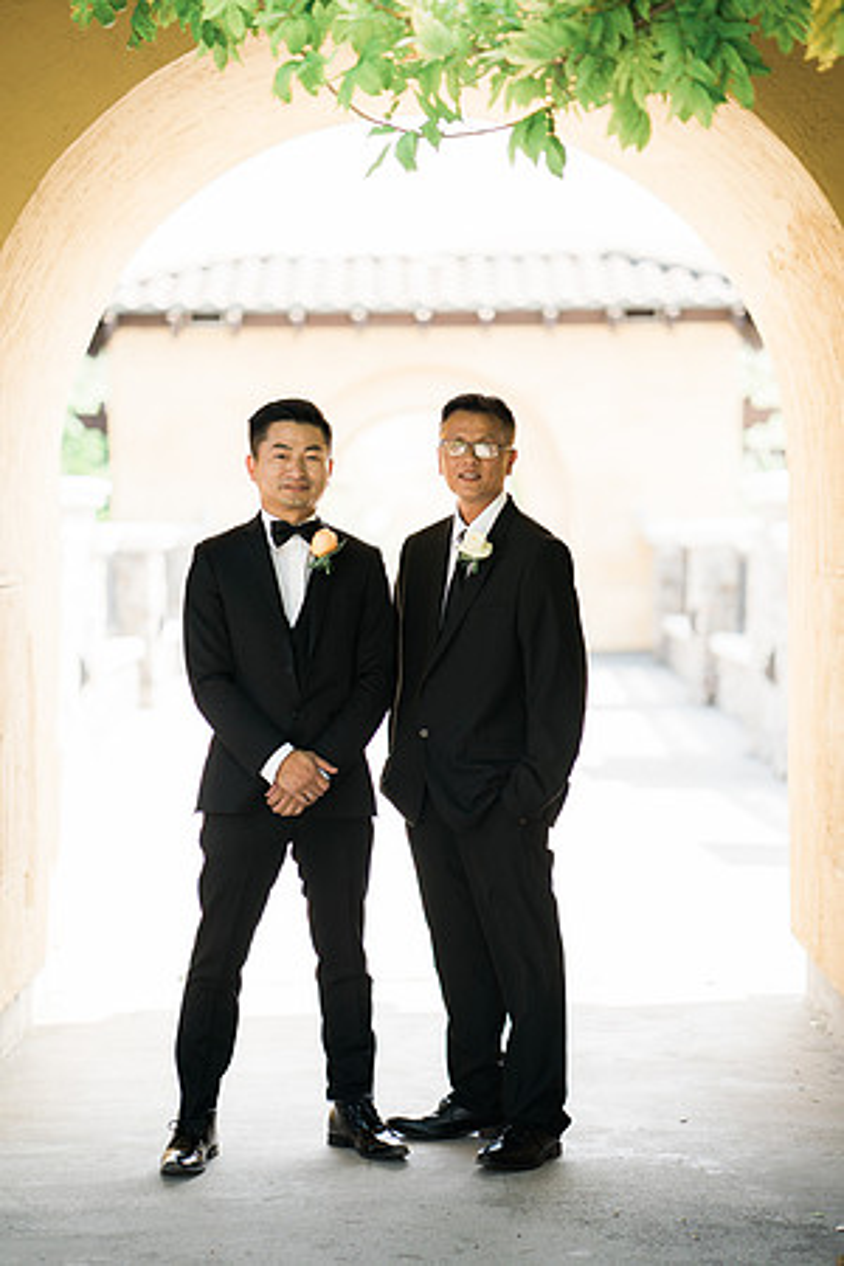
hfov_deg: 16.1
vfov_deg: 23.9
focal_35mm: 85
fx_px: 2989
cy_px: 633
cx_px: 422
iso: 200
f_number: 1.8
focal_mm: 85
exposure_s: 1/1000
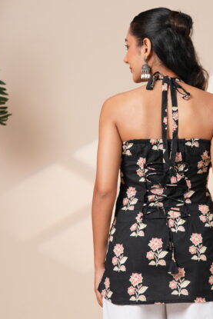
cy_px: 162
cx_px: 148
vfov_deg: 12.9
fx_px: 1410
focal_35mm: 159
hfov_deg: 8.6
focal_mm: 110
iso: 640
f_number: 5.6
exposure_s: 1/160
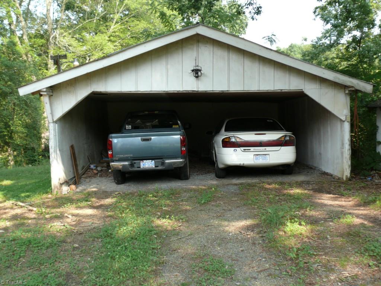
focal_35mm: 40
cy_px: 143
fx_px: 440
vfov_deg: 36.0
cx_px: 190
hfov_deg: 46.8
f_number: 4
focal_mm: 8.1
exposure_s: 1/100
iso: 100
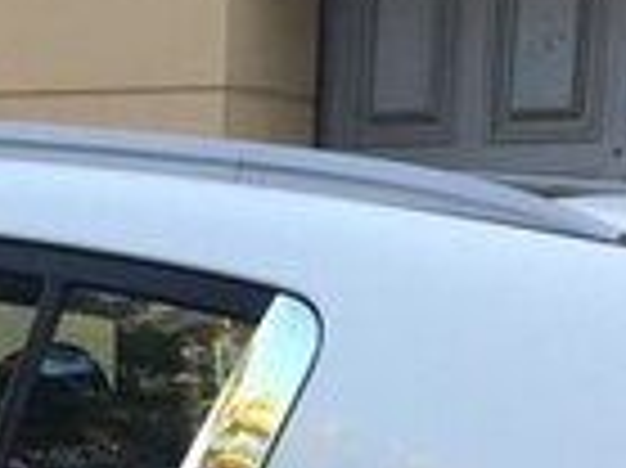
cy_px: 938
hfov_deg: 14.1
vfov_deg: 9.9
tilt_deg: -15.6
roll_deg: -0.7
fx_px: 2493
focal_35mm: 138
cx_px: 27
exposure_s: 1/100
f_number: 2.2
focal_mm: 4.15
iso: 40
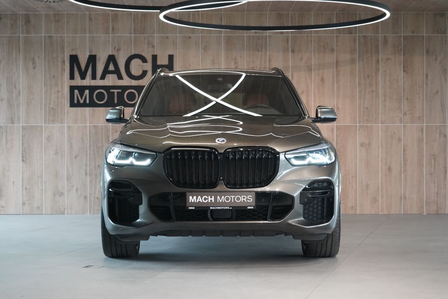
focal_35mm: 70
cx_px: 224
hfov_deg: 28.8
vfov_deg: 19.5
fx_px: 871
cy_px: 150
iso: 5000
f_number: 5.6
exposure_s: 1/160
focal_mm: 70
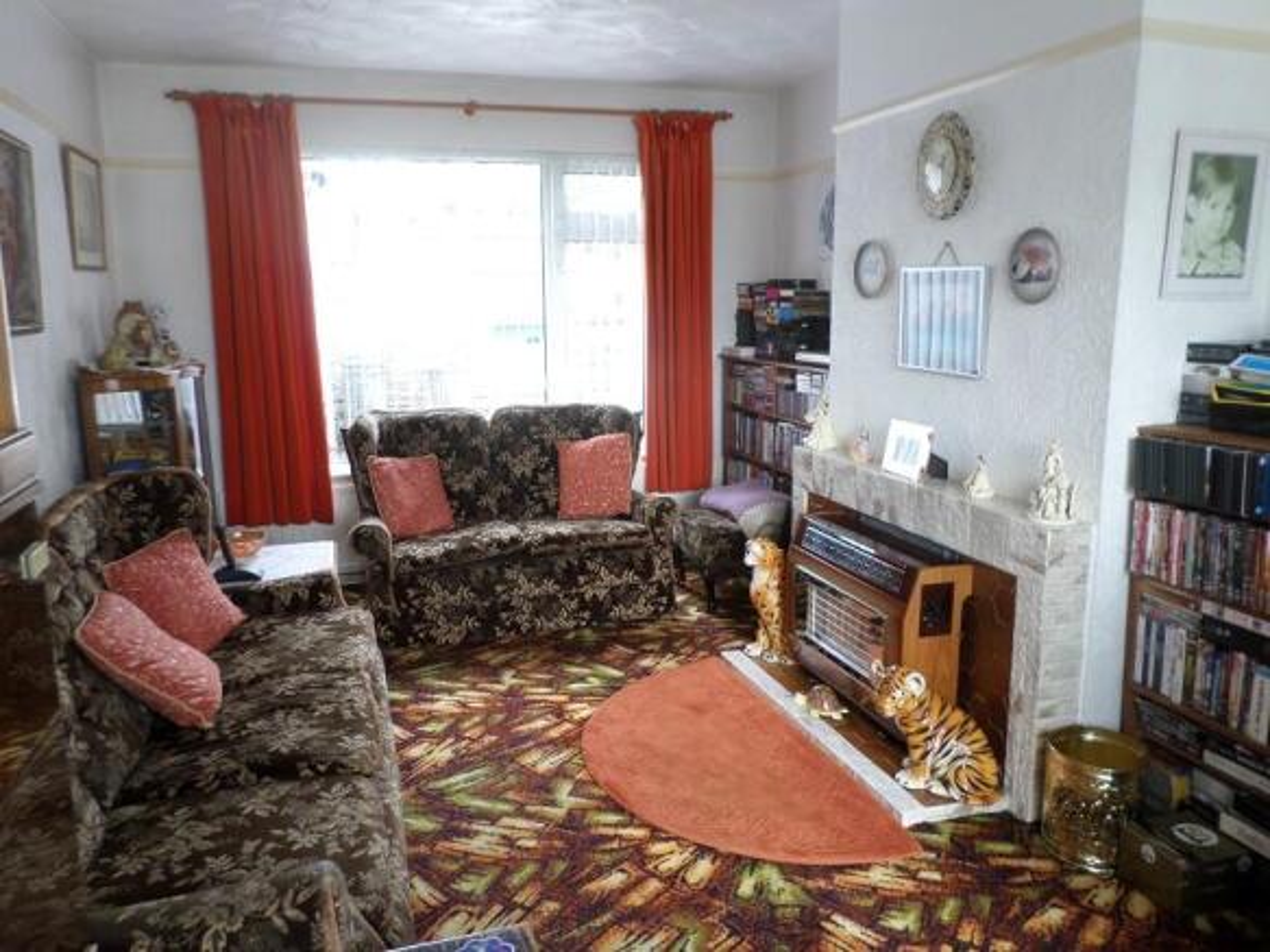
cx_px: 635
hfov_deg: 69.4
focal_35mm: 25
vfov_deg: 54.9
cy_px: 476
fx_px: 917
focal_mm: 4.5
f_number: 2.5
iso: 120
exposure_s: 1/30
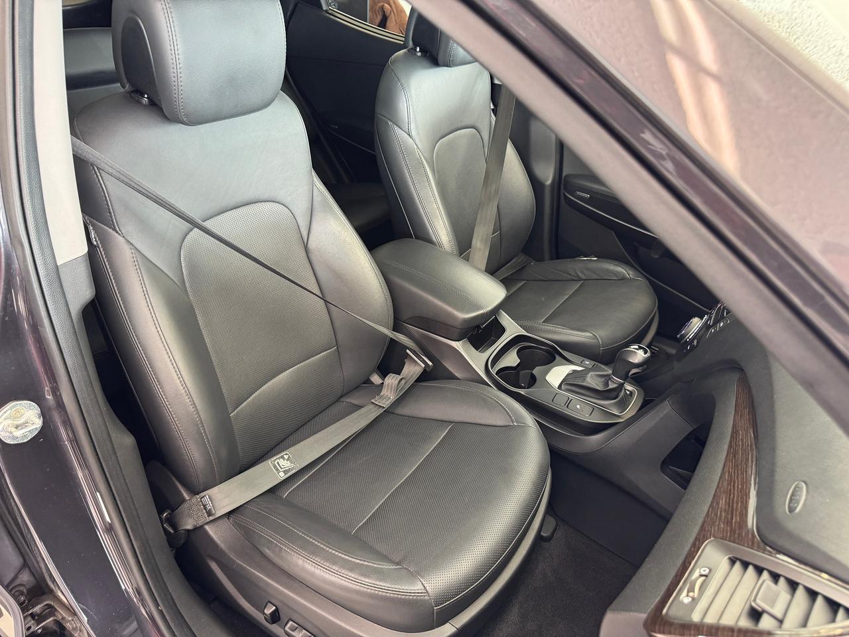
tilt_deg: -31.8
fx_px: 589
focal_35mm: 24
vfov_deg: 56.8
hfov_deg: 71.6
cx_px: 424
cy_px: 318
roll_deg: -3.0
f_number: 1.78
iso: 320
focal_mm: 6.76
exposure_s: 1/60
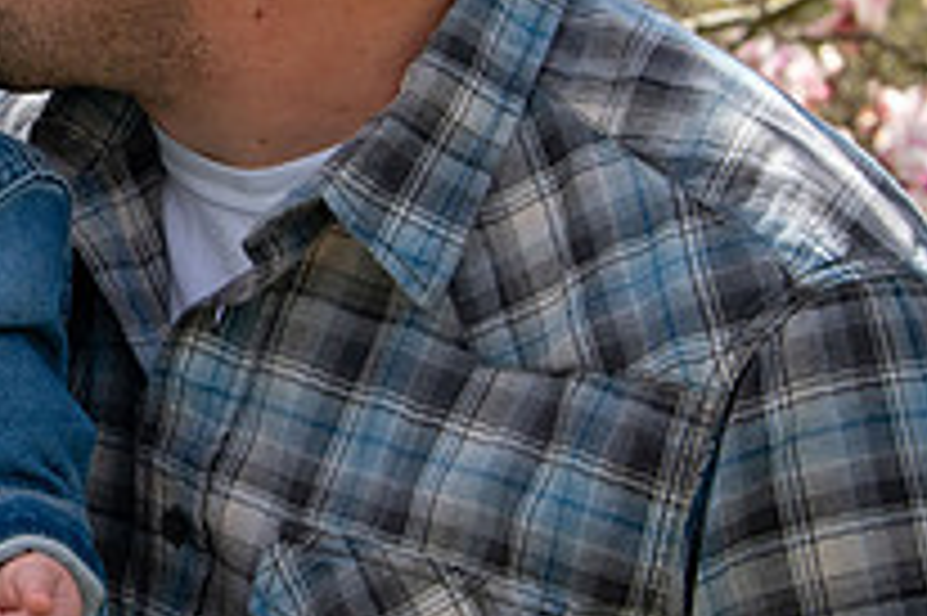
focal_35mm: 255
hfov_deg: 8.0
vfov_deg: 5.4
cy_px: 43
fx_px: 6561
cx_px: -314
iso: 640
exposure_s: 1/400
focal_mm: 80
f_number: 11
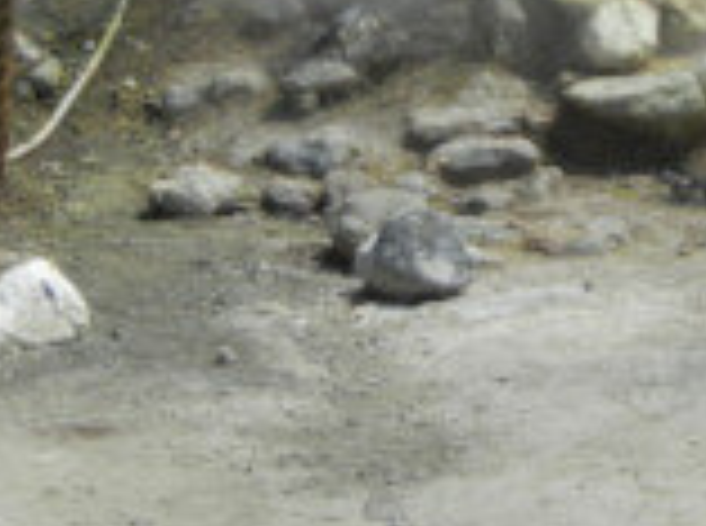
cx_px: 728
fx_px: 2340
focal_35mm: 115
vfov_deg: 12.5
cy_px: -99
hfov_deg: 16.7
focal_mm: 5.4
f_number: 7
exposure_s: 1/700
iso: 160
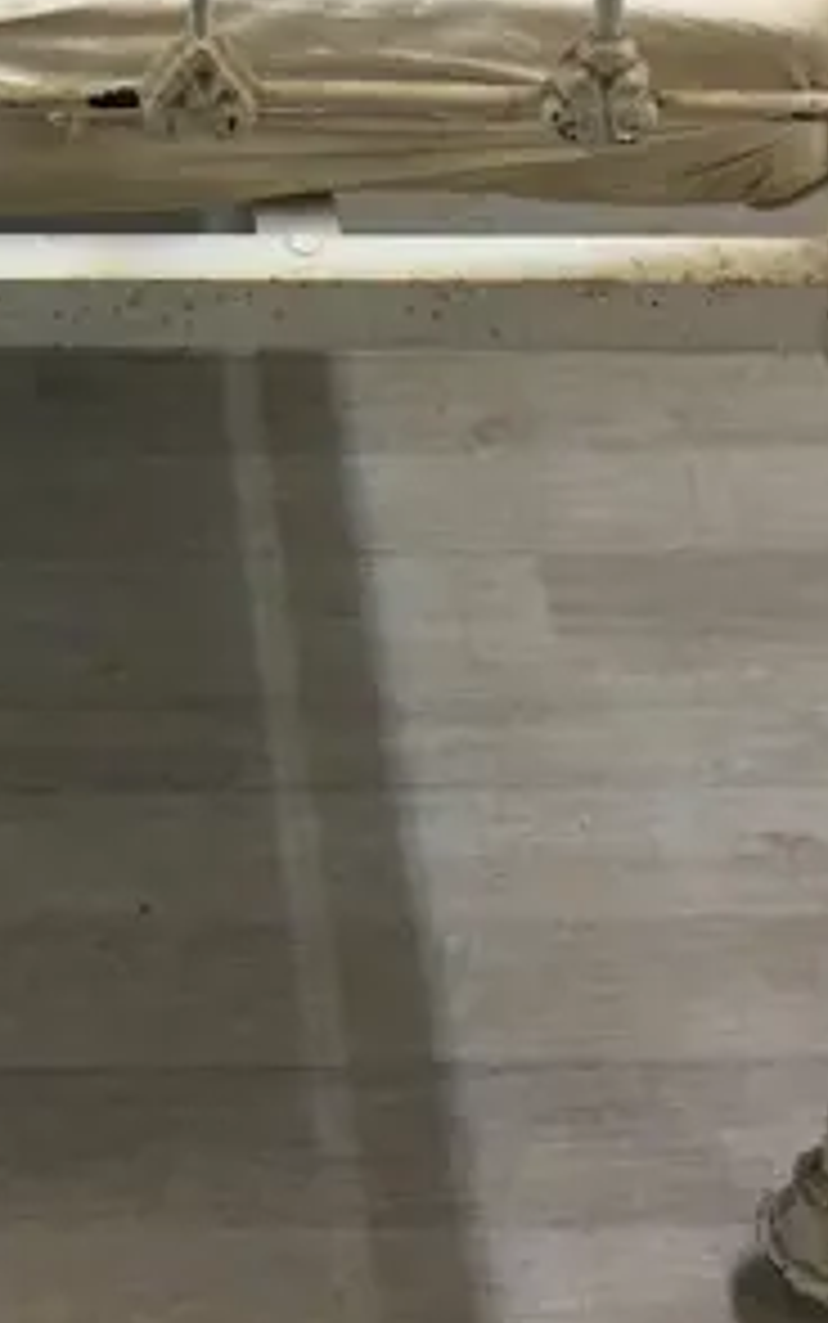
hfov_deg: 12.1
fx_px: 3859
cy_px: -396
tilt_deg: -23.8
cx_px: -18
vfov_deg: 18.1
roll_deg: -1.7
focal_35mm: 107
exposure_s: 1/33
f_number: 2.2
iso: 40
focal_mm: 4.15
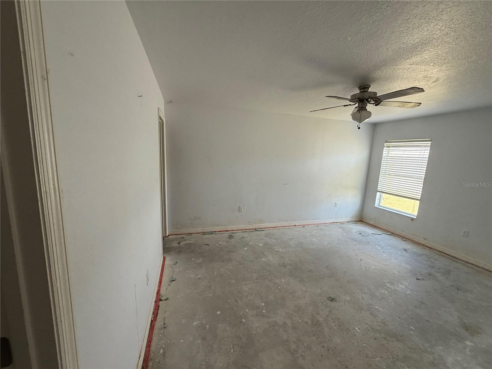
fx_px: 199
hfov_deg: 102.1
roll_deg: -2.8
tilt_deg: -10.5
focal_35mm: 14
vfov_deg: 85.7
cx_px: 246
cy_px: 184
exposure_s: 1/99
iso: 200
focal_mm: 2.22
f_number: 2.2
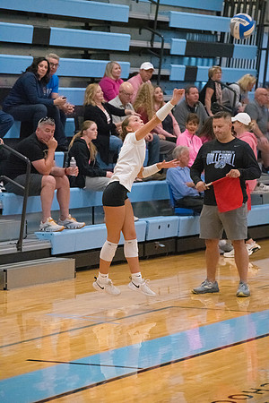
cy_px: 202
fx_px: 1681
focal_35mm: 150
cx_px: 134
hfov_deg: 9.1
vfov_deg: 13.7
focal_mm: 150
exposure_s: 1/1250
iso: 8000
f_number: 4.5
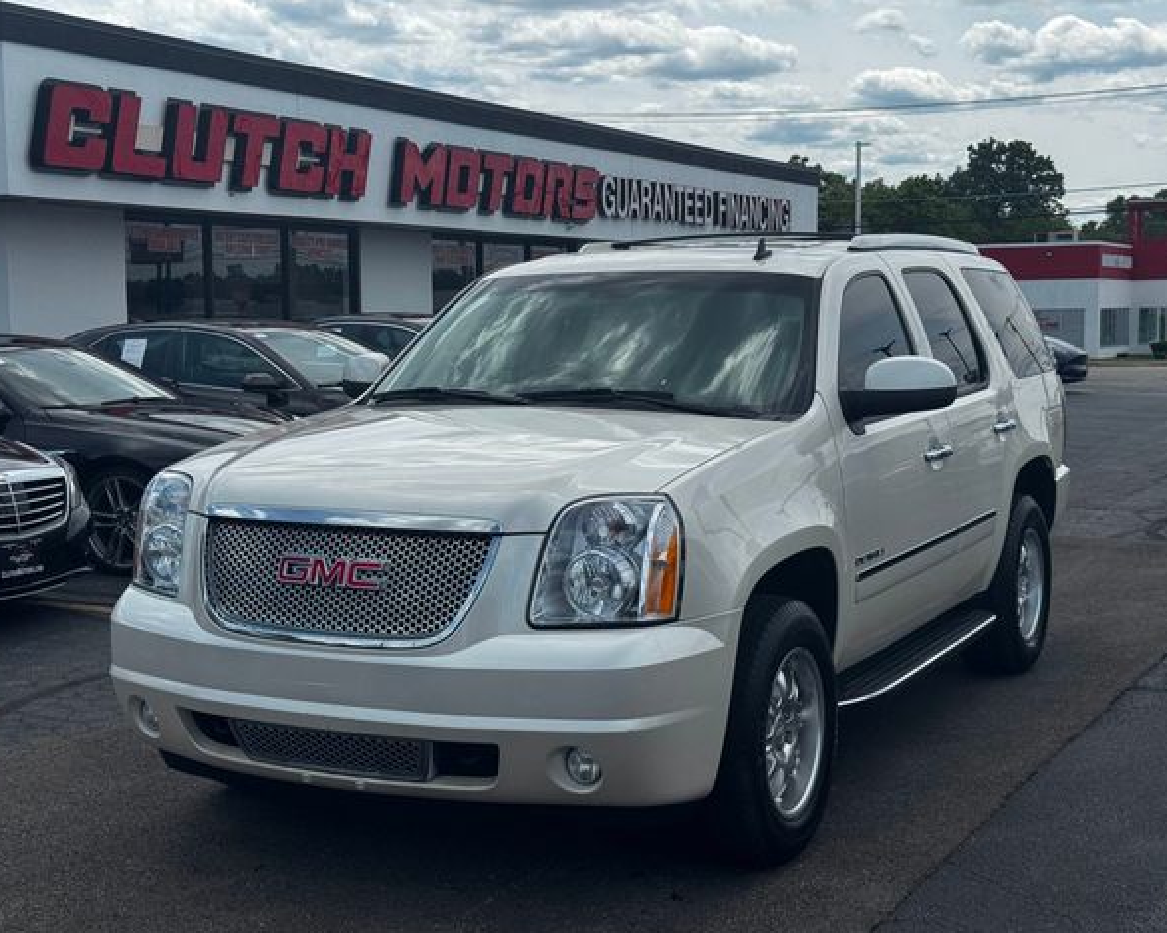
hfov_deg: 36.7
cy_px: 472
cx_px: 578
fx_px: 1761
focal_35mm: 51
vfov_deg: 29.7
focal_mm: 6.76
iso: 64
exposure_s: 1/6410
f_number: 1.78
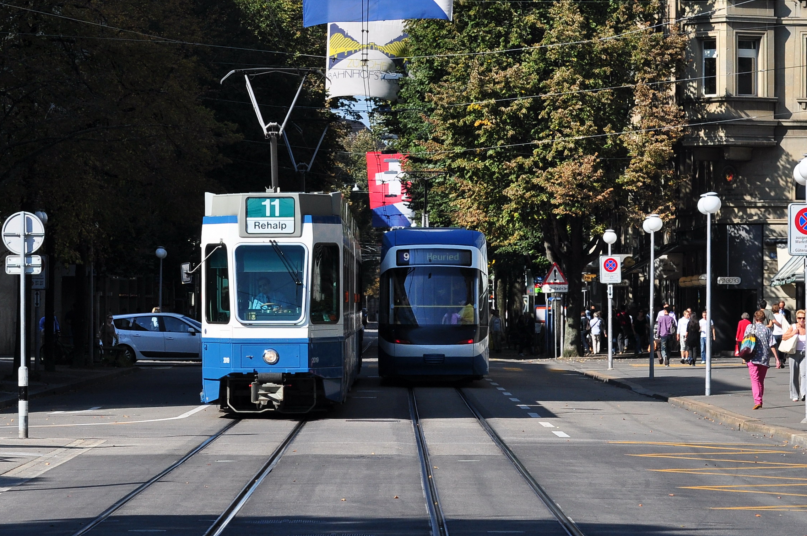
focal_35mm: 193
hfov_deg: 10.7
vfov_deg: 7.1
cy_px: 114
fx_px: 4320
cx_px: 402
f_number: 8
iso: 200
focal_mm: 70
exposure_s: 1/640
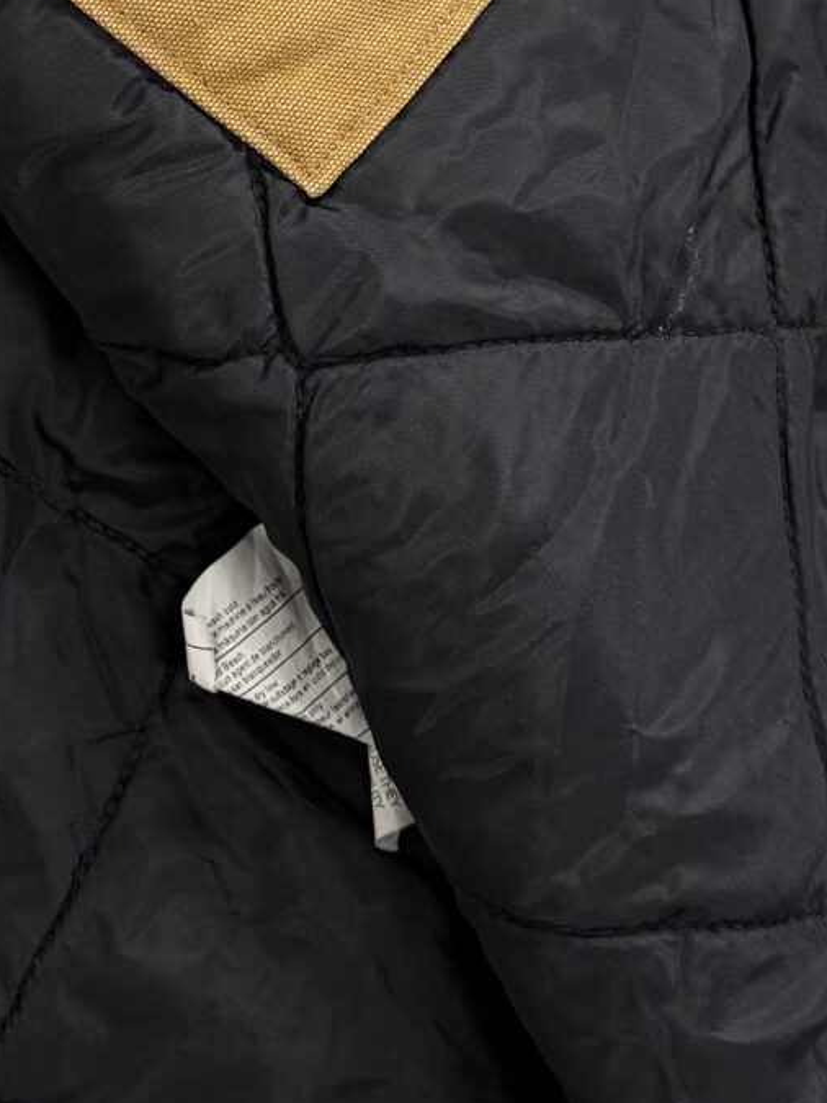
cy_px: 52
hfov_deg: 16.0
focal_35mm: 91
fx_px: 2900
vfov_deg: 21.0
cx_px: 44
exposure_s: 1/60
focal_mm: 6.76
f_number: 1.78
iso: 125
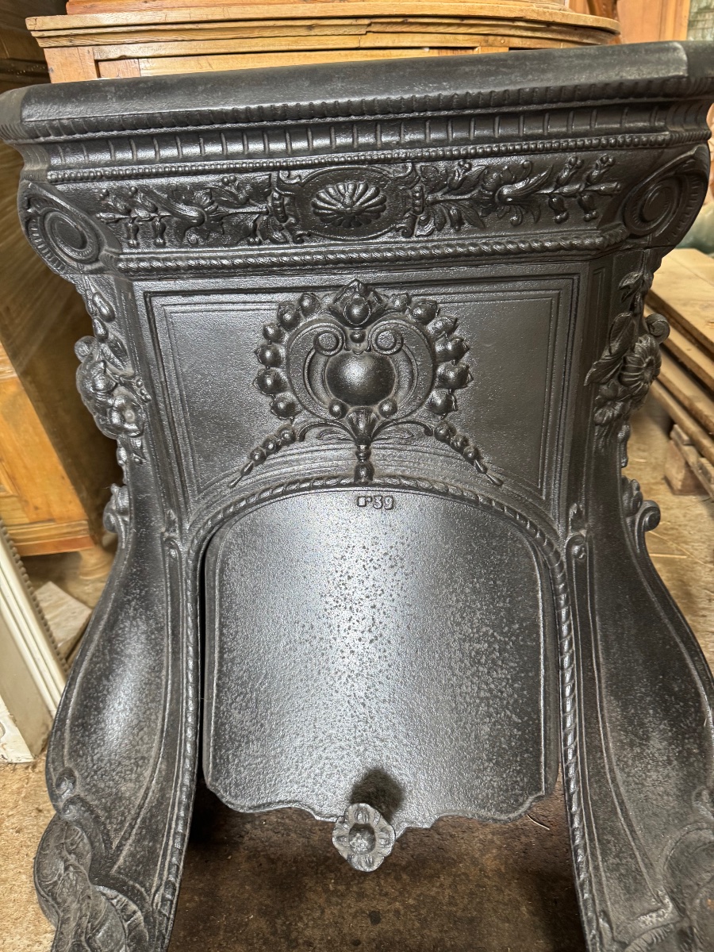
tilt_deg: -29.2
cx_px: 357
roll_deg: +4.0
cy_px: 476
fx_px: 660
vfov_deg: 71.6
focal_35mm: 24
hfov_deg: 56.8
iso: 200
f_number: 1.78
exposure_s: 1/65
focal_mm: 6.76
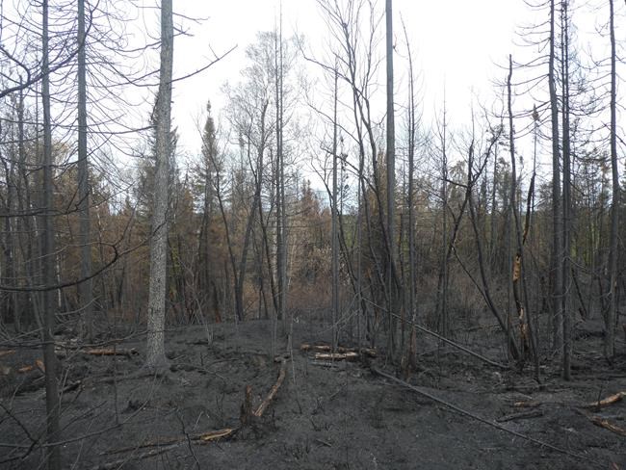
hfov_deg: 71.6
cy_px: 235
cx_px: 313
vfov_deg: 56.8
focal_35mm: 24
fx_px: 434
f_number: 3.3
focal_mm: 4.3
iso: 80
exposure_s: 1/400
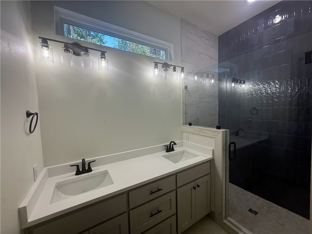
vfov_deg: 85.7
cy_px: 117
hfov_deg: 102.1
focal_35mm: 14
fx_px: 126
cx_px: 156
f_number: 2.2
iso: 80
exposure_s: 1/120
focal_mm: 2.22
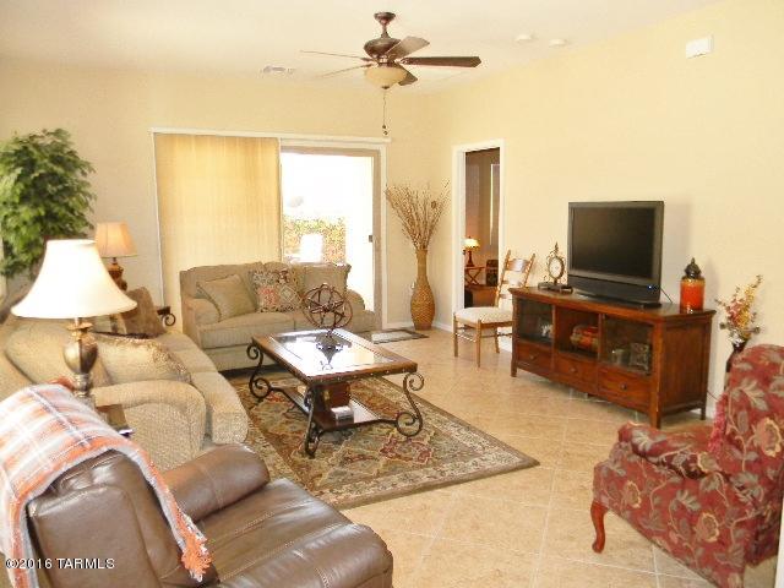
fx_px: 634
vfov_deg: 49.7
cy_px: 294
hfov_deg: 63.4
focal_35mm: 28
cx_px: 392
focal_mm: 5
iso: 172
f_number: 3.5
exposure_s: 1/30
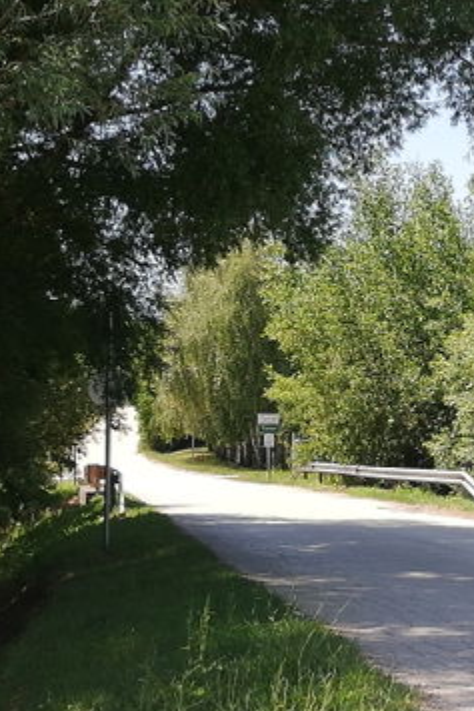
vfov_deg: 20.2
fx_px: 1997
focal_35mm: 101
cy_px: 357
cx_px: 314
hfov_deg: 13.5
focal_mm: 3.81
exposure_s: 1/456
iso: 50
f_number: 2.2
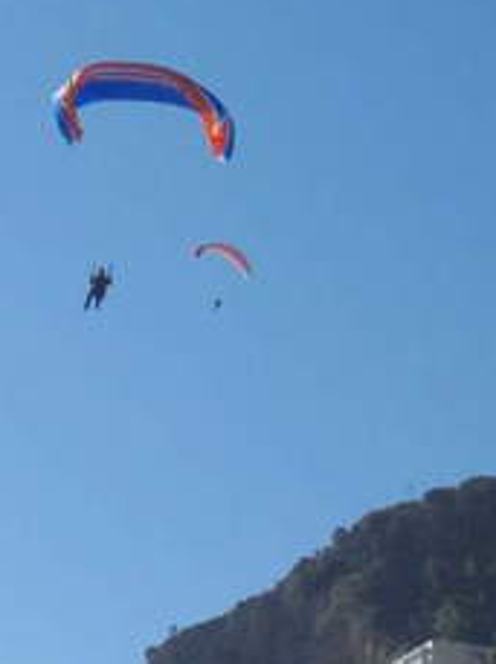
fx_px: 2855
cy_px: 101
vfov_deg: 13.2
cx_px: 165
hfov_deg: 9.9
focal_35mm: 149
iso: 100
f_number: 14.1
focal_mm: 7.8
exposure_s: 1/125
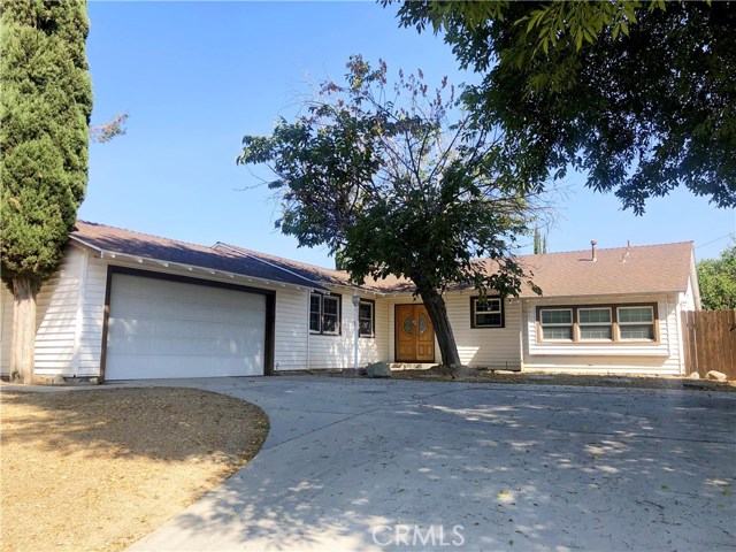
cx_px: 368
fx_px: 595
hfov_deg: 63.4
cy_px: 276
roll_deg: +0.0
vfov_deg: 49.7
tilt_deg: +9.1
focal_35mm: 28
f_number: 1.8
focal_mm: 4
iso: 20
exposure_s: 1/1056
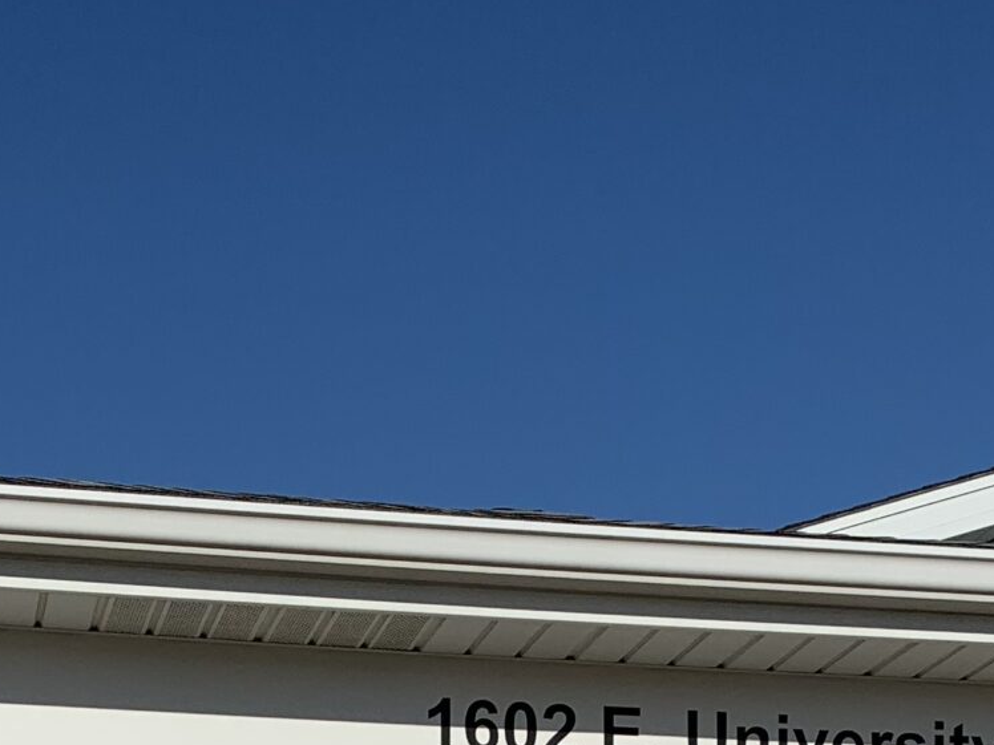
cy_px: 1228
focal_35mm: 89
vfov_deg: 15.0
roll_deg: -1.2
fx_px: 2556
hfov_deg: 22.0
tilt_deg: +2.9
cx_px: 469
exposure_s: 1/6061
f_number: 1.8
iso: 25
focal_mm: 4.25
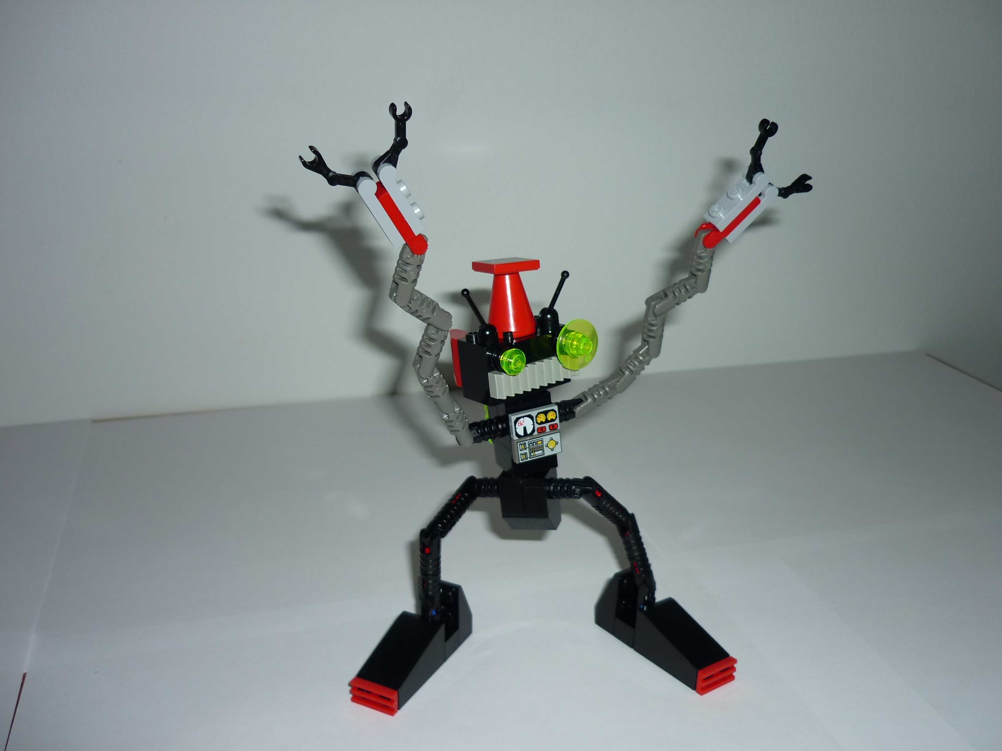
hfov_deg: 55.4
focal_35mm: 33
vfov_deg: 42.9
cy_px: 376
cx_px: 501
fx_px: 955
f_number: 2.8
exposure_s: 1/30
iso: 100
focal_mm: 5.5
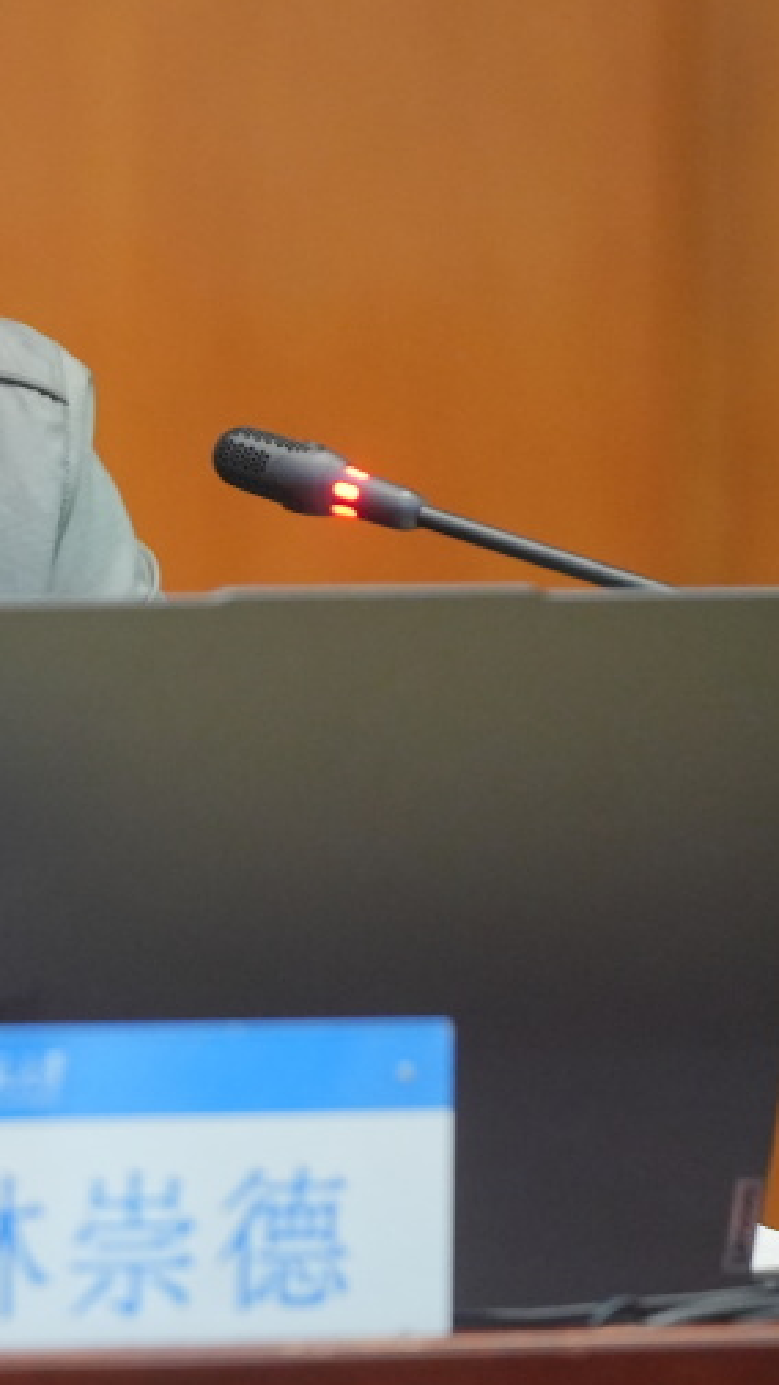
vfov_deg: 4.2
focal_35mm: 510
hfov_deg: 2.4
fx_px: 18731
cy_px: 352
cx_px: -307
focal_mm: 192
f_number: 2.8
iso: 2500
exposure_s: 1/125
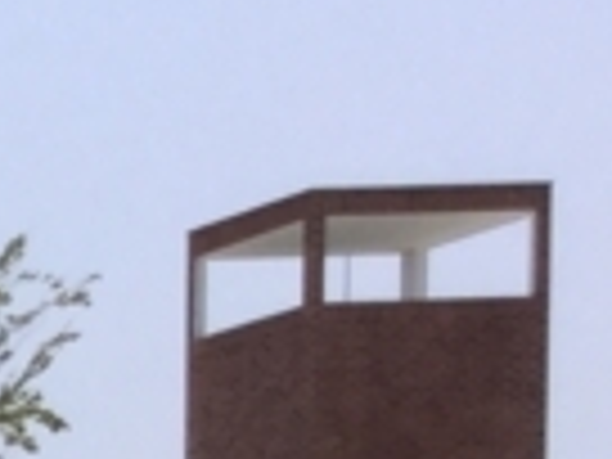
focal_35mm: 234
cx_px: -1620
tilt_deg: -10.3
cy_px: 1467
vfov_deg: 5.8
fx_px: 4137
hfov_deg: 7.0
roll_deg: +3.4
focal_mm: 3.3
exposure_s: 1/1072
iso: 25
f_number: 2.4
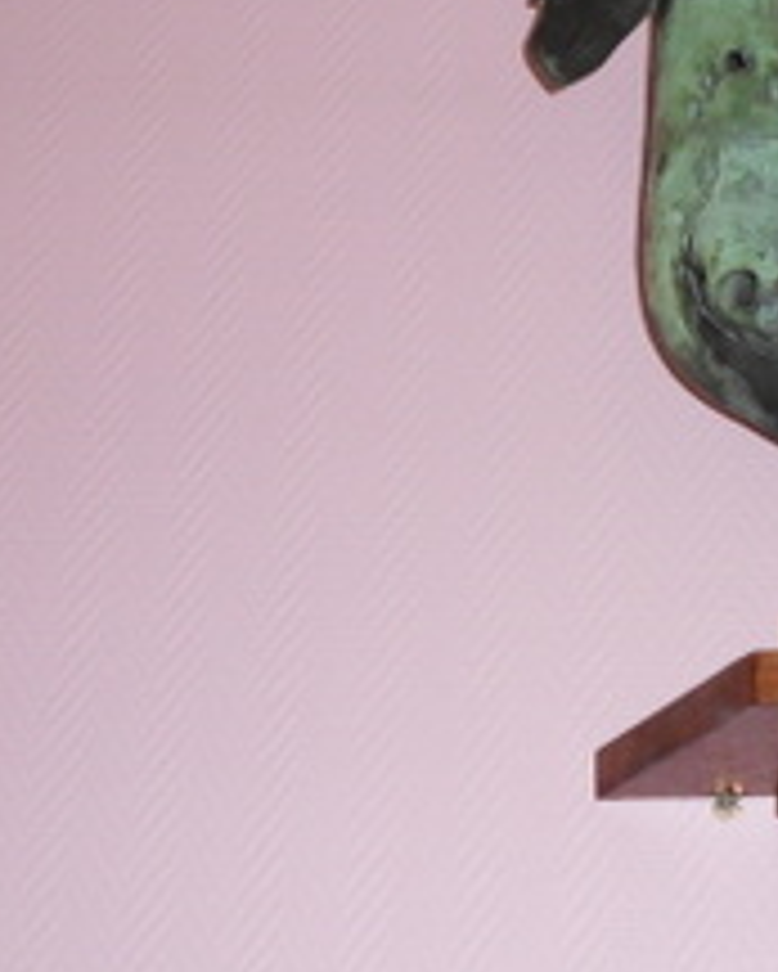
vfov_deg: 21.0
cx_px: 890
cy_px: 459
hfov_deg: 16.3
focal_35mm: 91
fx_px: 2617
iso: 200
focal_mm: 7.6
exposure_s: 1/45
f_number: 4.2
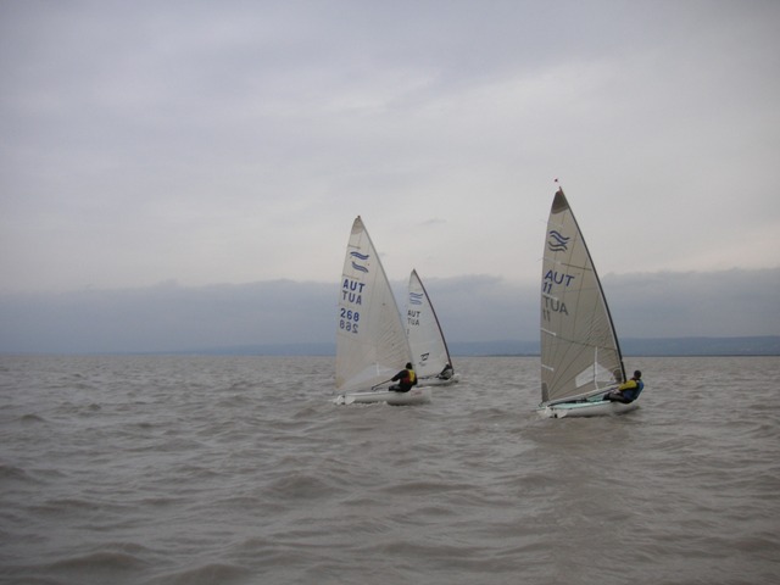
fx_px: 834
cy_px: 292
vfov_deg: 38.7
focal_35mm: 37
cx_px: 390
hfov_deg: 50.1
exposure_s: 1/180
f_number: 6.7
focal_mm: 6.1
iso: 50
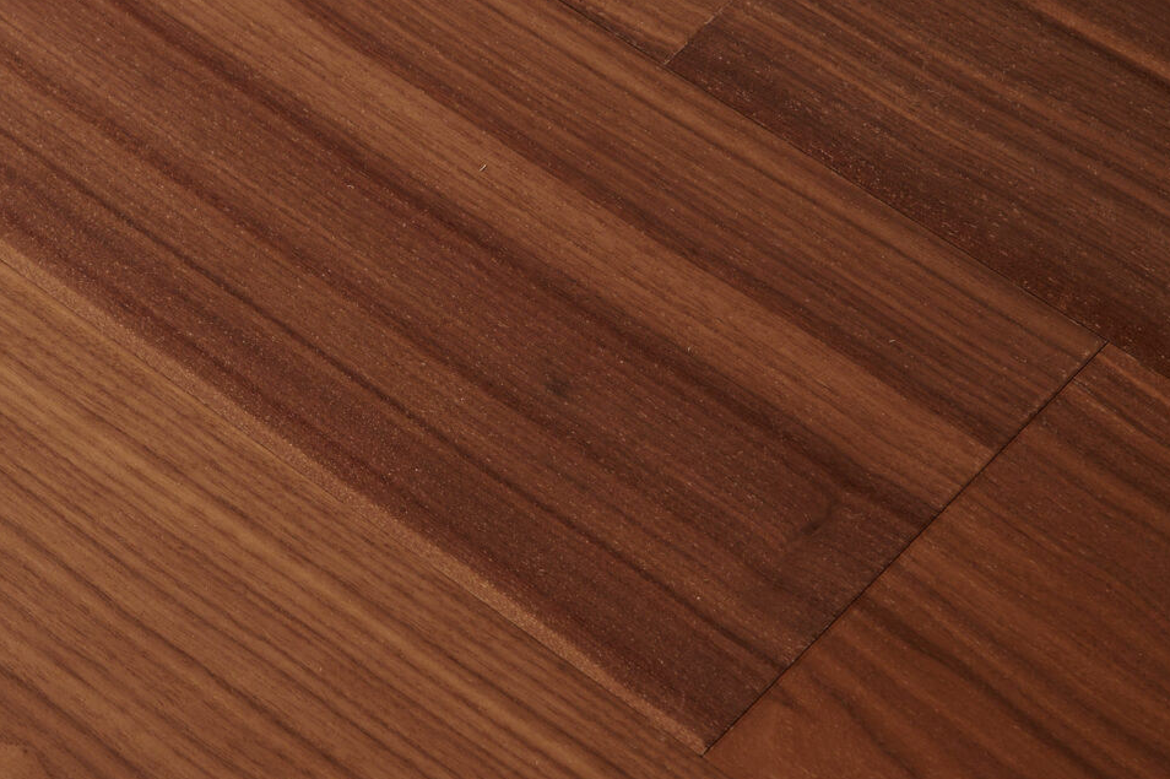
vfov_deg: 8.5
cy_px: 95
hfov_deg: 12.6
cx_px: -71
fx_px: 5230
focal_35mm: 161
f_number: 8
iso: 200
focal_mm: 60
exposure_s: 1/125
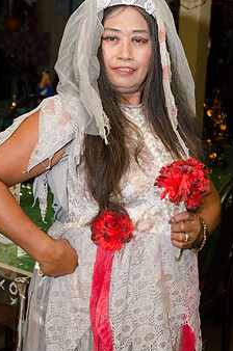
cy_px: 150
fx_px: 780
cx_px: 109
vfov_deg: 25.4
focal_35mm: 80
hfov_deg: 17.0
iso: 400
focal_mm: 40
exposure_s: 1/60
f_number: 4.2
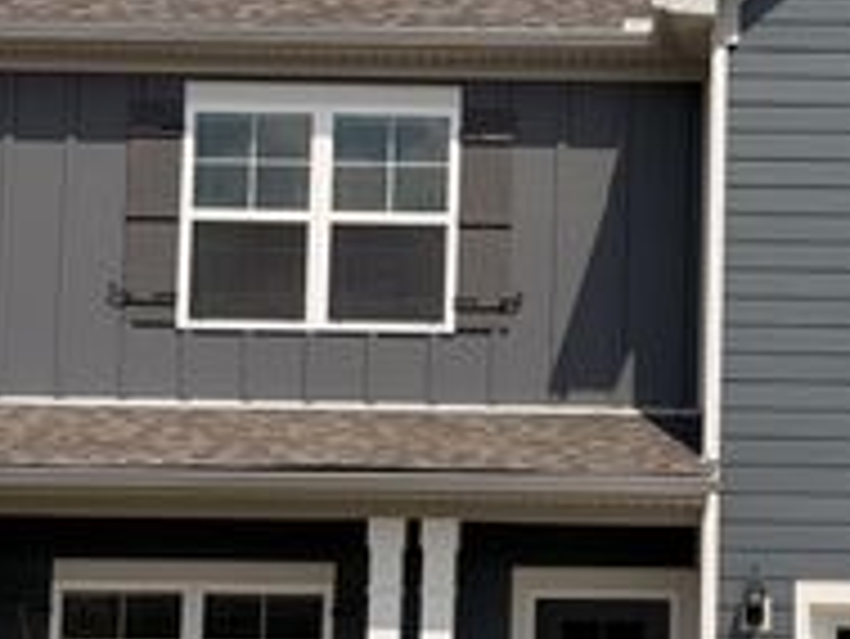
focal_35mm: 127
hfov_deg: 15.4
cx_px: 747
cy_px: 380
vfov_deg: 11.7
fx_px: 3120
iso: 80
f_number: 1.78
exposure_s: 1/9901
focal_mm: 6.76
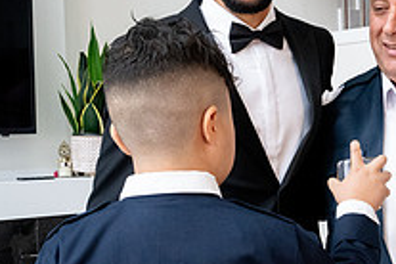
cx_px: 314
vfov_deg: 15.7
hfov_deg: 23.1
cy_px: 188
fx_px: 957
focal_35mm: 87
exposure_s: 1/160
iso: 6400
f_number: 9
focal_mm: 31
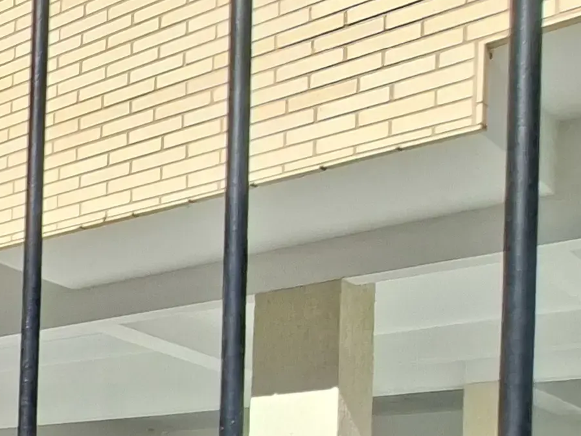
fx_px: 973
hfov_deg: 20.1
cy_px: 526
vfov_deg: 23.1
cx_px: -535
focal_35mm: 58
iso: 40
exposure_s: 1/1486
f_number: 2.2
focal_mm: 1.74
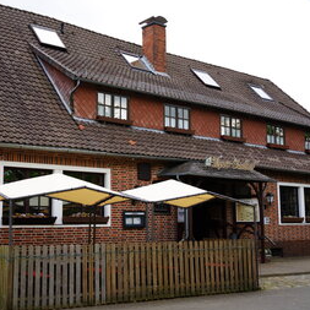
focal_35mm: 47
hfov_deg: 36.0
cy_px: 157
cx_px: 136
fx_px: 476
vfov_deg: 36.1
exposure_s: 1/160
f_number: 5.6
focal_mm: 35
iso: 100
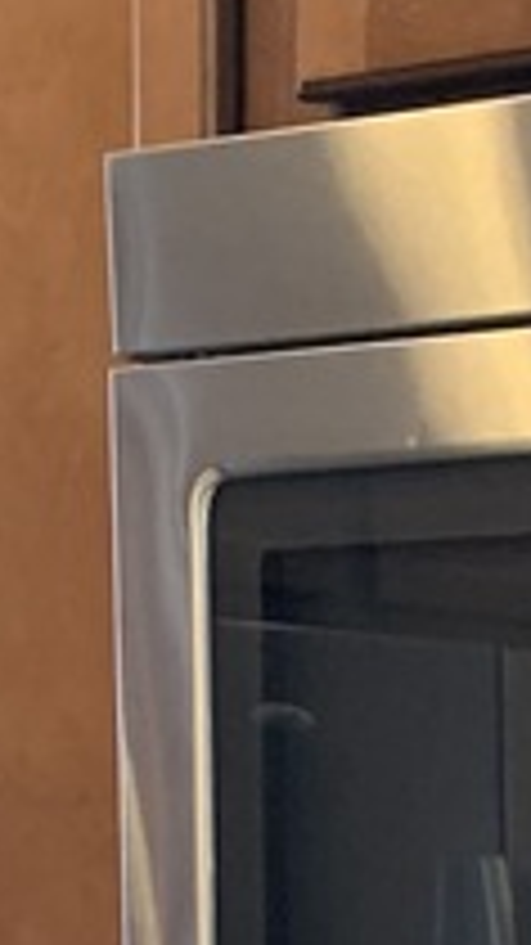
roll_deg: -3.6
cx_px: 783
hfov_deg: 8.1
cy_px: 2236
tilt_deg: -15.7
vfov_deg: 12.0
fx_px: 3657
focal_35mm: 146
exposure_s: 1/60
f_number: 1.8
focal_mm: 4.25
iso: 250
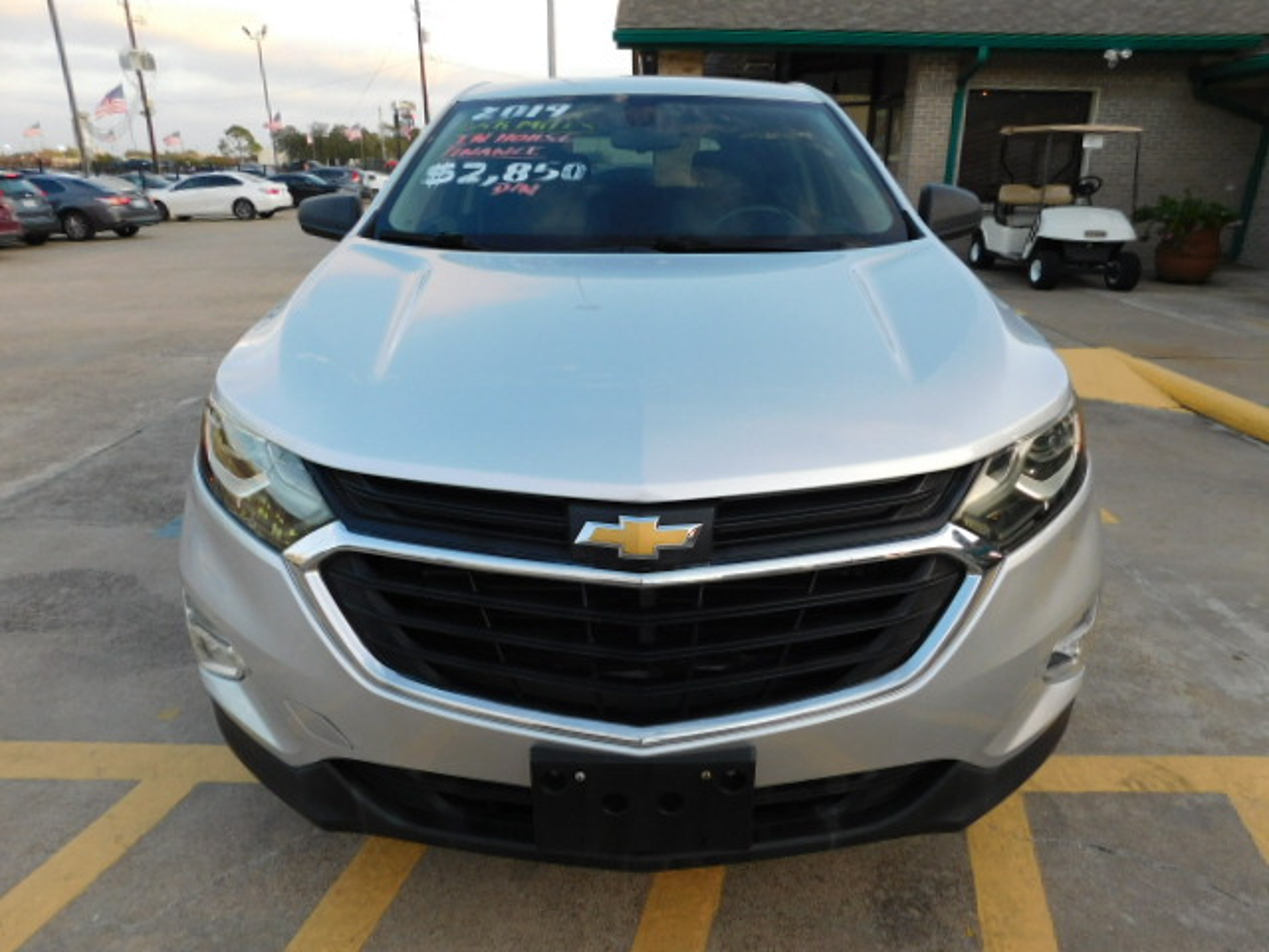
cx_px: 634
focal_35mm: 23
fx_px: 843
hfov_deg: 73.9
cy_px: 476
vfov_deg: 58.9
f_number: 3
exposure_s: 1/200
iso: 125
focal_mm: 4
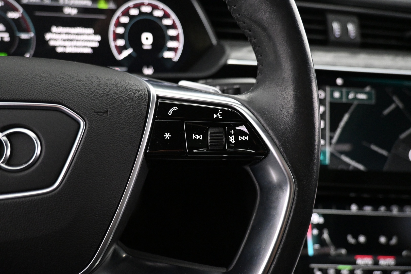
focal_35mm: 24
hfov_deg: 73.7
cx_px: 206
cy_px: 137
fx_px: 274
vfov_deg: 53.1
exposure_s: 1/50
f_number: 3.5
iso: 4000
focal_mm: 16
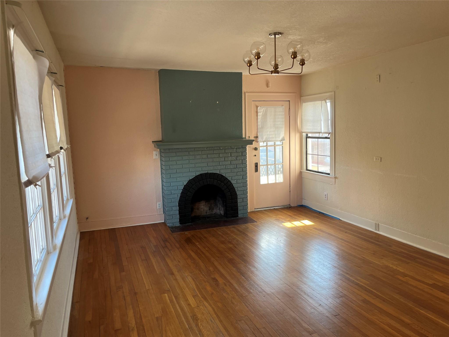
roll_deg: +2.3
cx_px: 224
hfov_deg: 67.3
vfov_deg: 53.1
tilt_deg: -6.4
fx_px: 337
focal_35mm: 26
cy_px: 168
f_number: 1.6
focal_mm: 5.1
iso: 64
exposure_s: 1/120
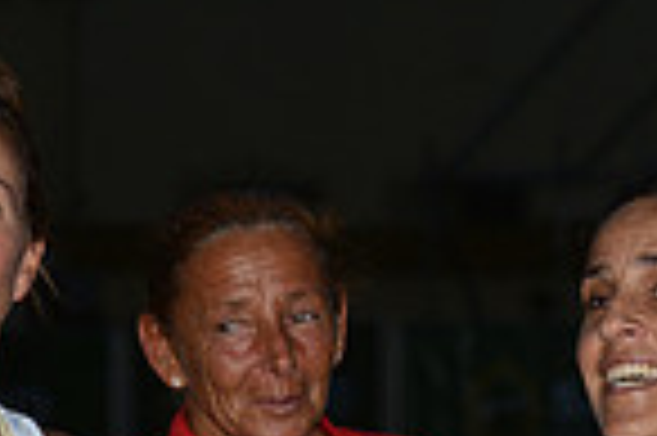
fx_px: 6891
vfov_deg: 3.6
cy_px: 825
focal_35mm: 378
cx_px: 140
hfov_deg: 5.5
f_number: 6.3
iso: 250
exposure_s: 1/160
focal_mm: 95
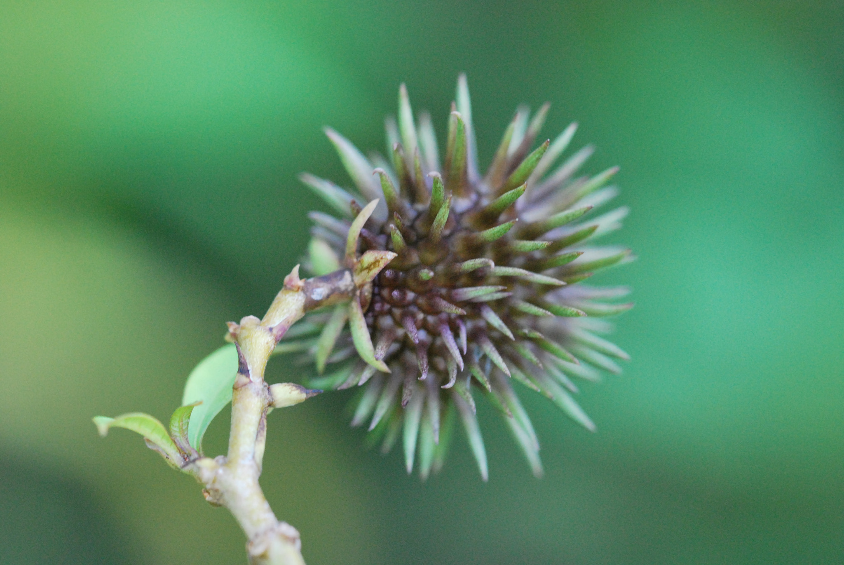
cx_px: 422
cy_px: 282
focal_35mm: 225
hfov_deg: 9.1
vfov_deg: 6.1
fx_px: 5281
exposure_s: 1/200
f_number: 4.5
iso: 1250
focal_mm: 150
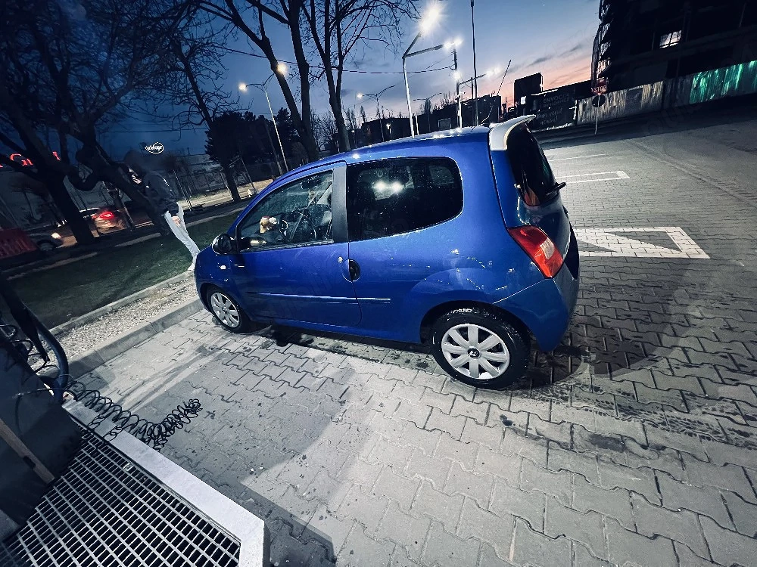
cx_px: 378
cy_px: 284
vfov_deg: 89.9
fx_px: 284
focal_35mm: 13
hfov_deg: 106.2
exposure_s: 1/34
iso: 1000
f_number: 1.8
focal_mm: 1.57
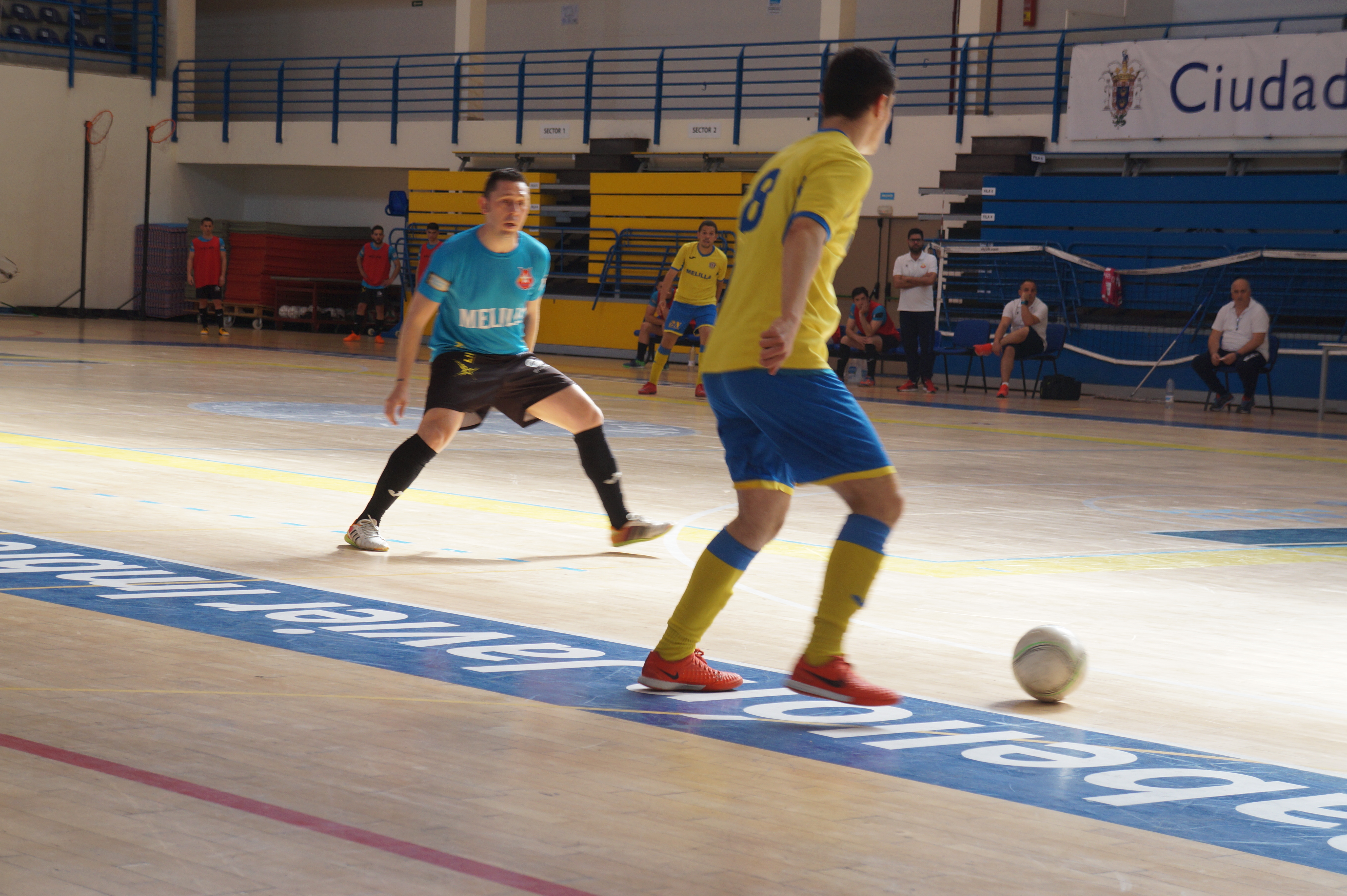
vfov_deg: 16.8
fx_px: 3029
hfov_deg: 25.1
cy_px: 448
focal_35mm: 81
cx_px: 674
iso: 320
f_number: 5.6
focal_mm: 54
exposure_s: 1/160
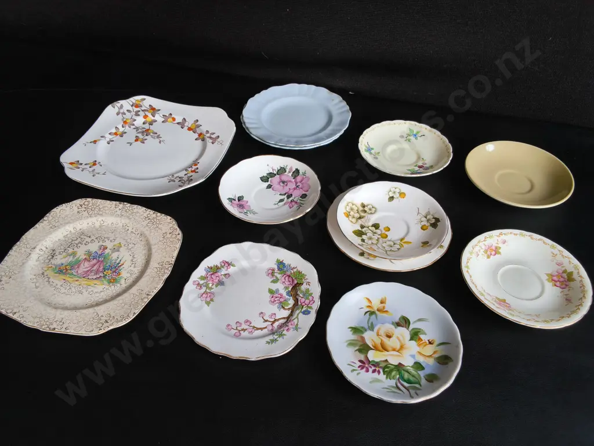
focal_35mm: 27
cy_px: 223
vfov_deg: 51.4
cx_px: 297
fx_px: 463
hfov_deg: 65.3
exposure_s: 1/100
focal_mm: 2.87
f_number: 2
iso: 50
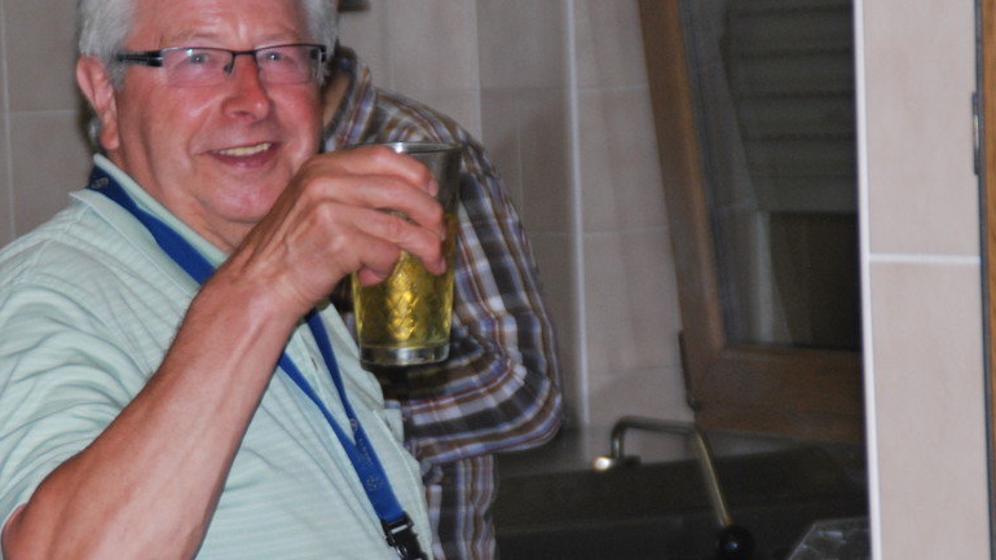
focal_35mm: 245
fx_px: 6470
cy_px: 365
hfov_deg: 8.8
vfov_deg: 5.0
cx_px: 422
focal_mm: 120
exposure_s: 1/60
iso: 560
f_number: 6
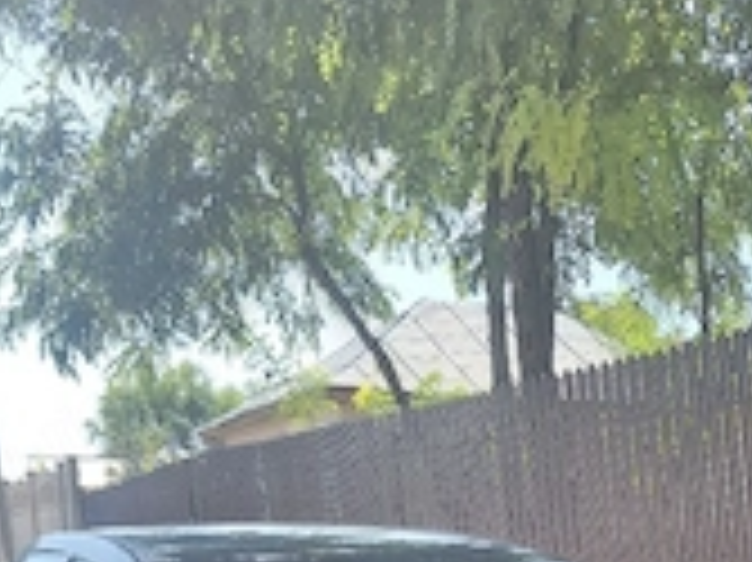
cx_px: 522
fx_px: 1194
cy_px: 841
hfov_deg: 34.5
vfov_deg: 22.0
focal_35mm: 55
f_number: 1.8
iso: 40
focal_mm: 5.54
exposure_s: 1/192
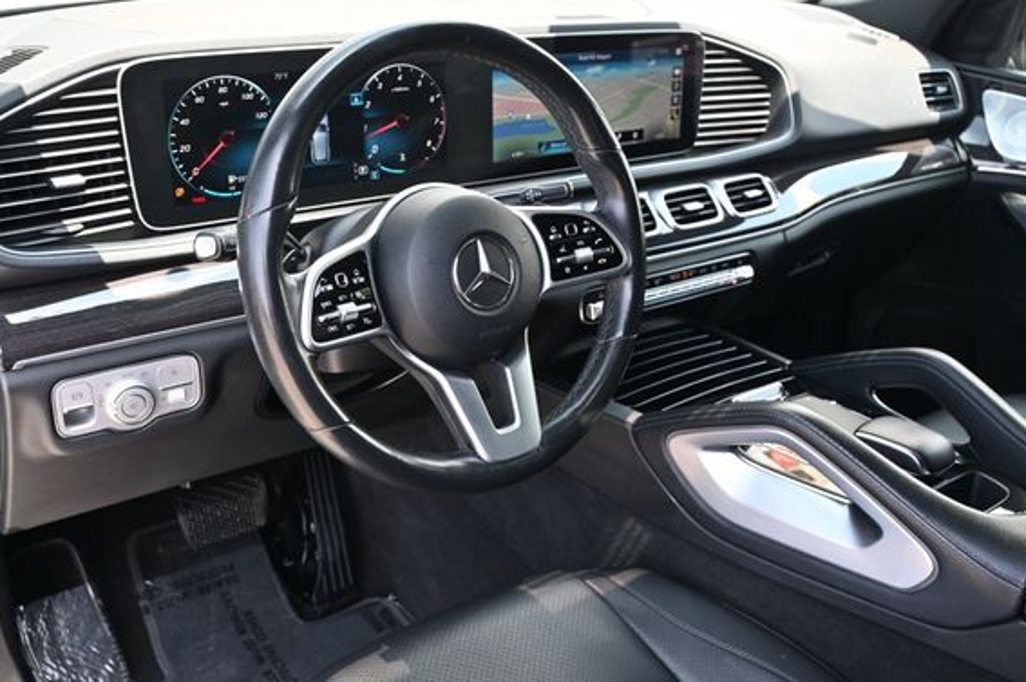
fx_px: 1013
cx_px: 489
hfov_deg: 53.7
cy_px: 344
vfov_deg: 37.2
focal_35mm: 36
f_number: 4
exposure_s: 1/160
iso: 400
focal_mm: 21
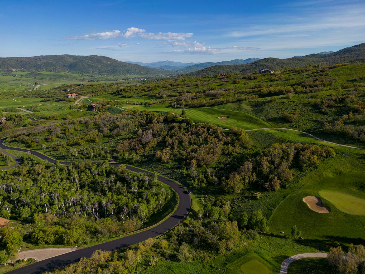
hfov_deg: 69.4
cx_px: 179
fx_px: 264
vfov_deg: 54.9
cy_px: 138
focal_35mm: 25
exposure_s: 1/1600
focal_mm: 6.72
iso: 130
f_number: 1.7
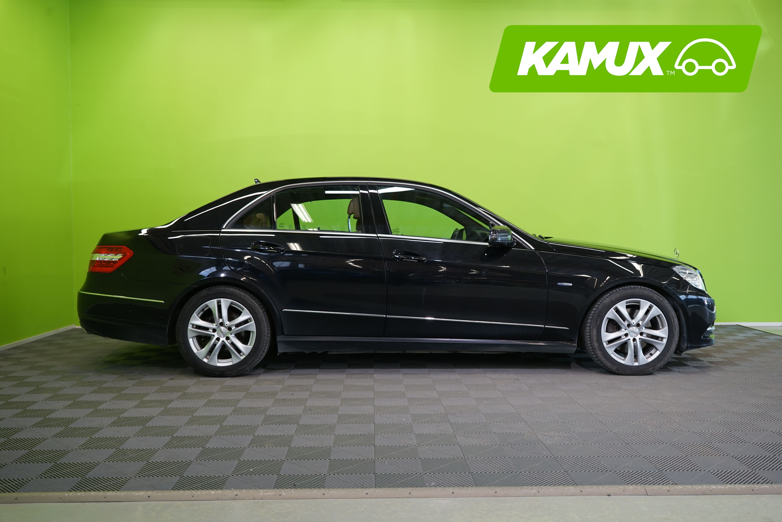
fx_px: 717
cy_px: 261
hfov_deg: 57.2
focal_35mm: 33
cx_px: 391
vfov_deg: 40.0
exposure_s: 1/50
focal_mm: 33
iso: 500
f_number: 6.3
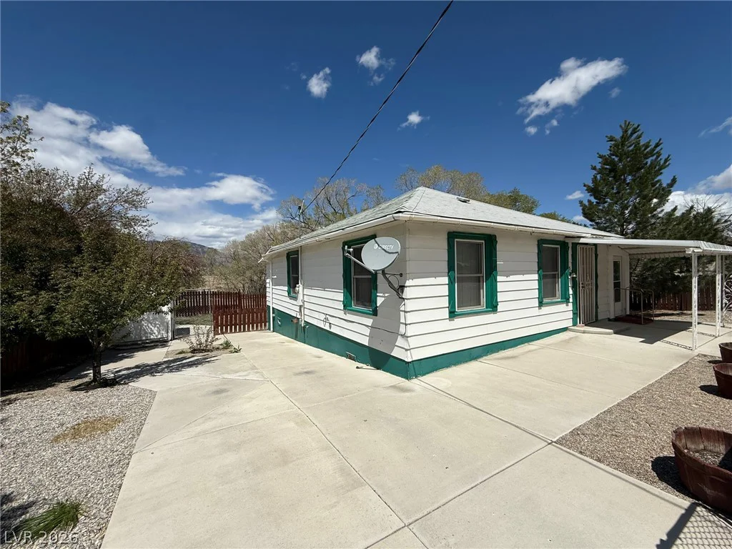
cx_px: 366
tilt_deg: -0.3
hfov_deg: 102.1
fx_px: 296
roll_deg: +0.5
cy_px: 274
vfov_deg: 85.7
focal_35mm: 14
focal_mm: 2.22
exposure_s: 1/6173
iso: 50
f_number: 2.2
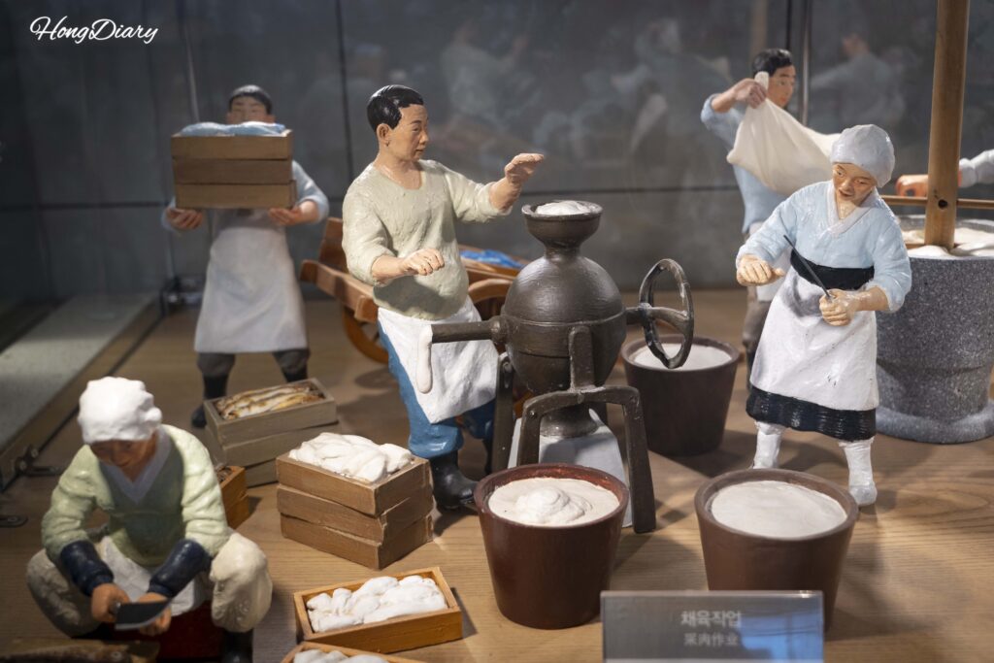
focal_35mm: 44
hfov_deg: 44.5
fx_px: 1215
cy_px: 332
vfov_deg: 30.5
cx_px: 497
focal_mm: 44
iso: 1000
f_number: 5.6
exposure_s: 1/160
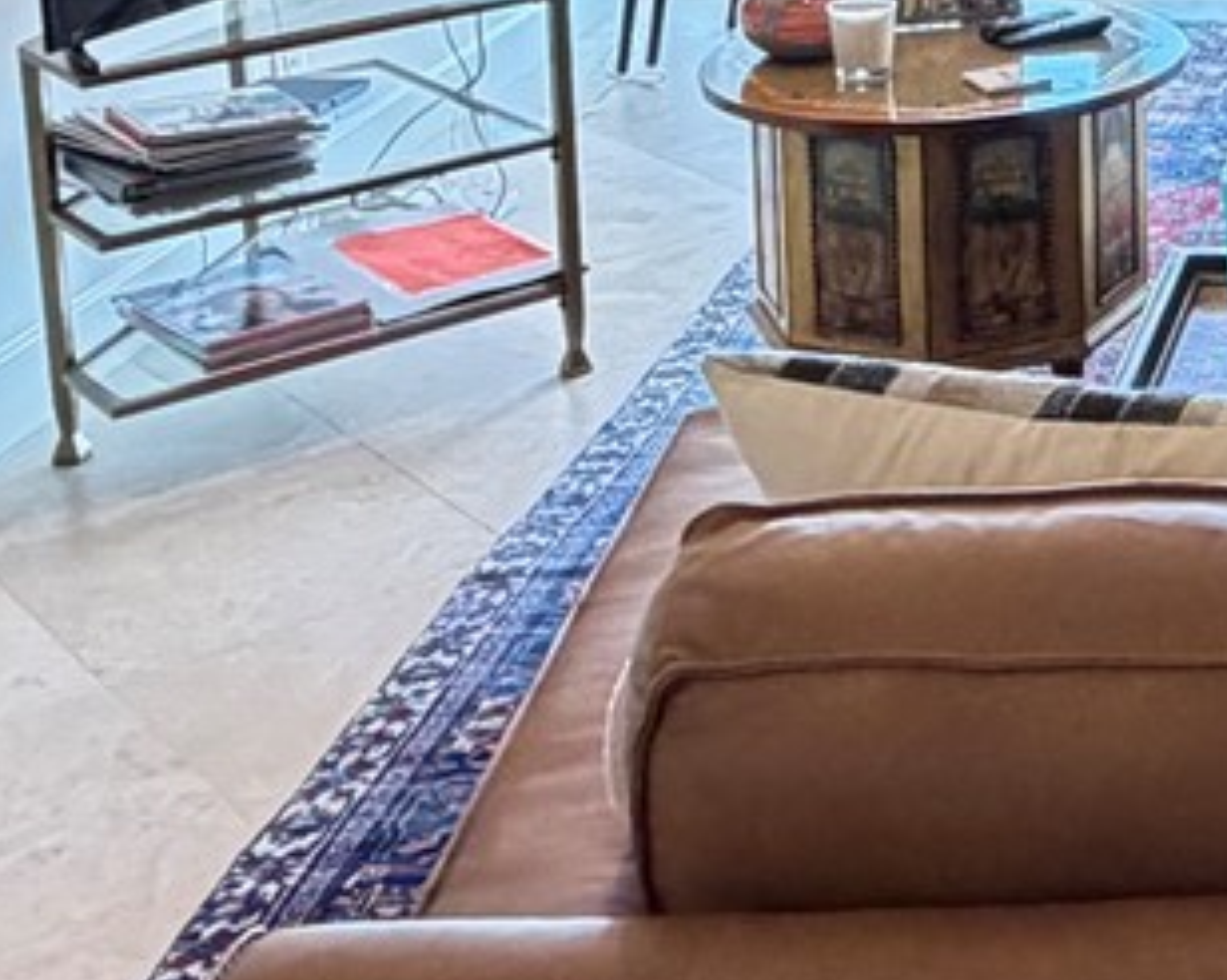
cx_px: 1697
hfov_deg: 23.0
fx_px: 2577
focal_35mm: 71
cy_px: -235
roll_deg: -1.1
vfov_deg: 20.0
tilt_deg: -8.9
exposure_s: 1/60
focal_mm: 2.22
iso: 500
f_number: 2.2
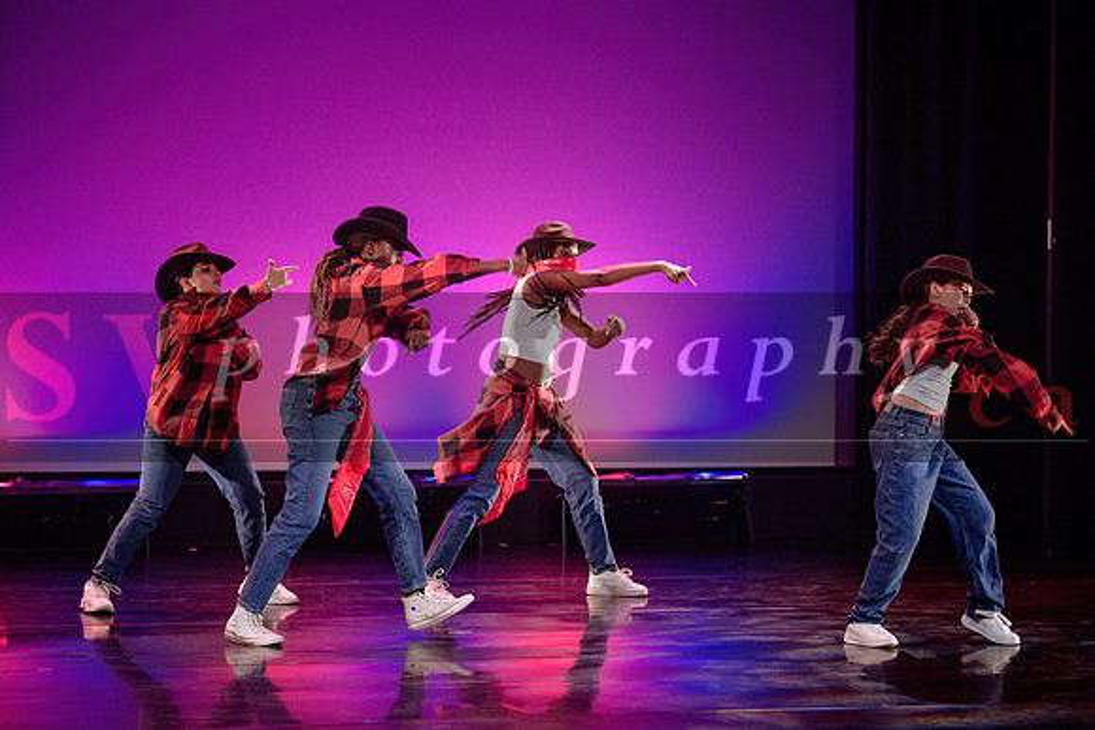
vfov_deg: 10.7
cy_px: 339
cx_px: 597
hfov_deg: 15.9
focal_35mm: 129
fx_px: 3916
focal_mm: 116
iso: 1600
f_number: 2.8
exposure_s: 1/250
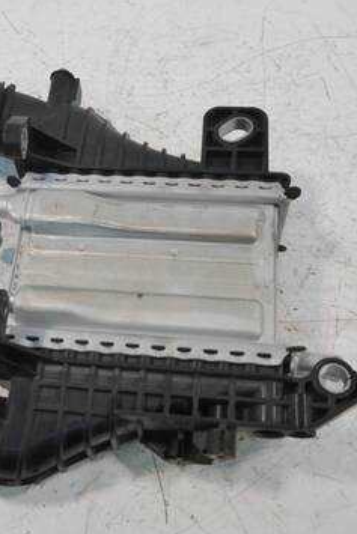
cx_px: 93
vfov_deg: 43.6
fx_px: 669
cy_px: 268
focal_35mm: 45
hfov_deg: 29.5
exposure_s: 1/125
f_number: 3.8
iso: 640
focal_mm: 16
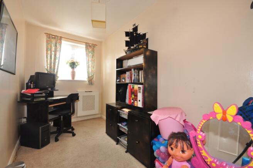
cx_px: 126
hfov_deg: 100.4
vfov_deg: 77.2
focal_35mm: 15
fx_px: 105
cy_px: 84
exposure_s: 1/1.6
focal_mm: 10
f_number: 18
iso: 200
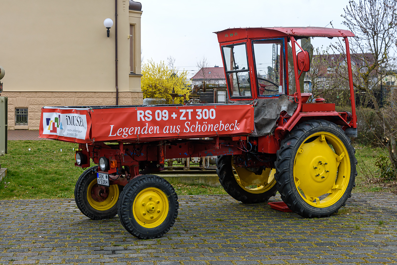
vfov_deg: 26.5
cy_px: 132
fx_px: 562
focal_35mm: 51
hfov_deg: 38.9
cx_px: 198
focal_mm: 34
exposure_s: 1/400
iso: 200
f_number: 6.3
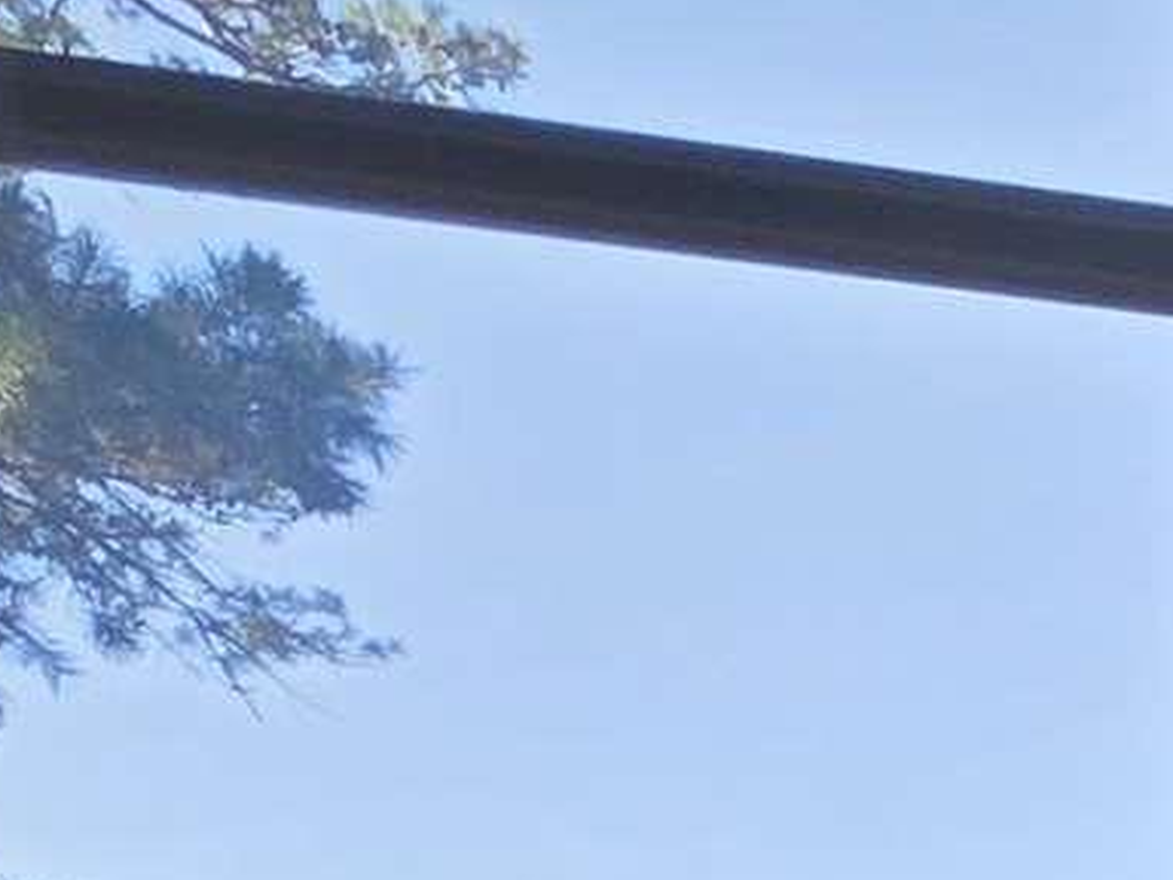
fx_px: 3524
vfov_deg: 10.6
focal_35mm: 104
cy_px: 2512
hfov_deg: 14.6
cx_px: 2545
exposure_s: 1/394
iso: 40
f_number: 1.9
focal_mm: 2.2
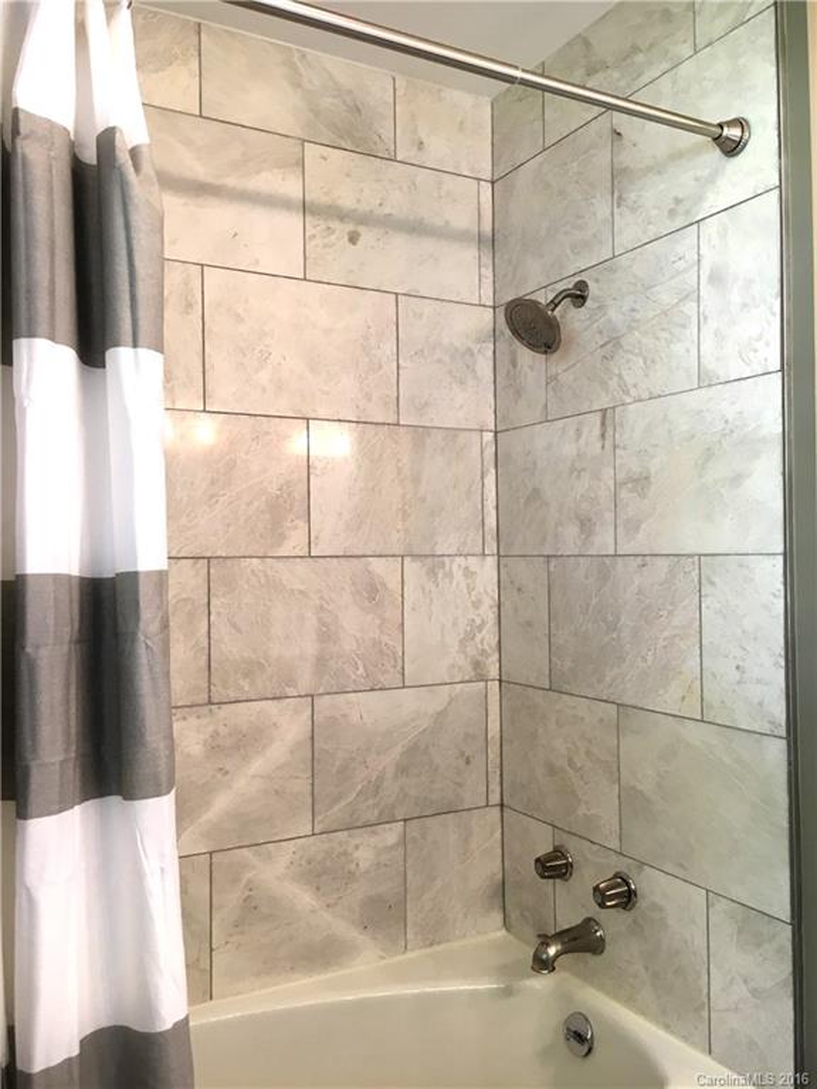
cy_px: 544
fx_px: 913
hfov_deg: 48.2
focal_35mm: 29
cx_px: 408
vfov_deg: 61.7
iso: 64
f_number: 2.2
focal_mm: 4.15
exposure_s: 1/30
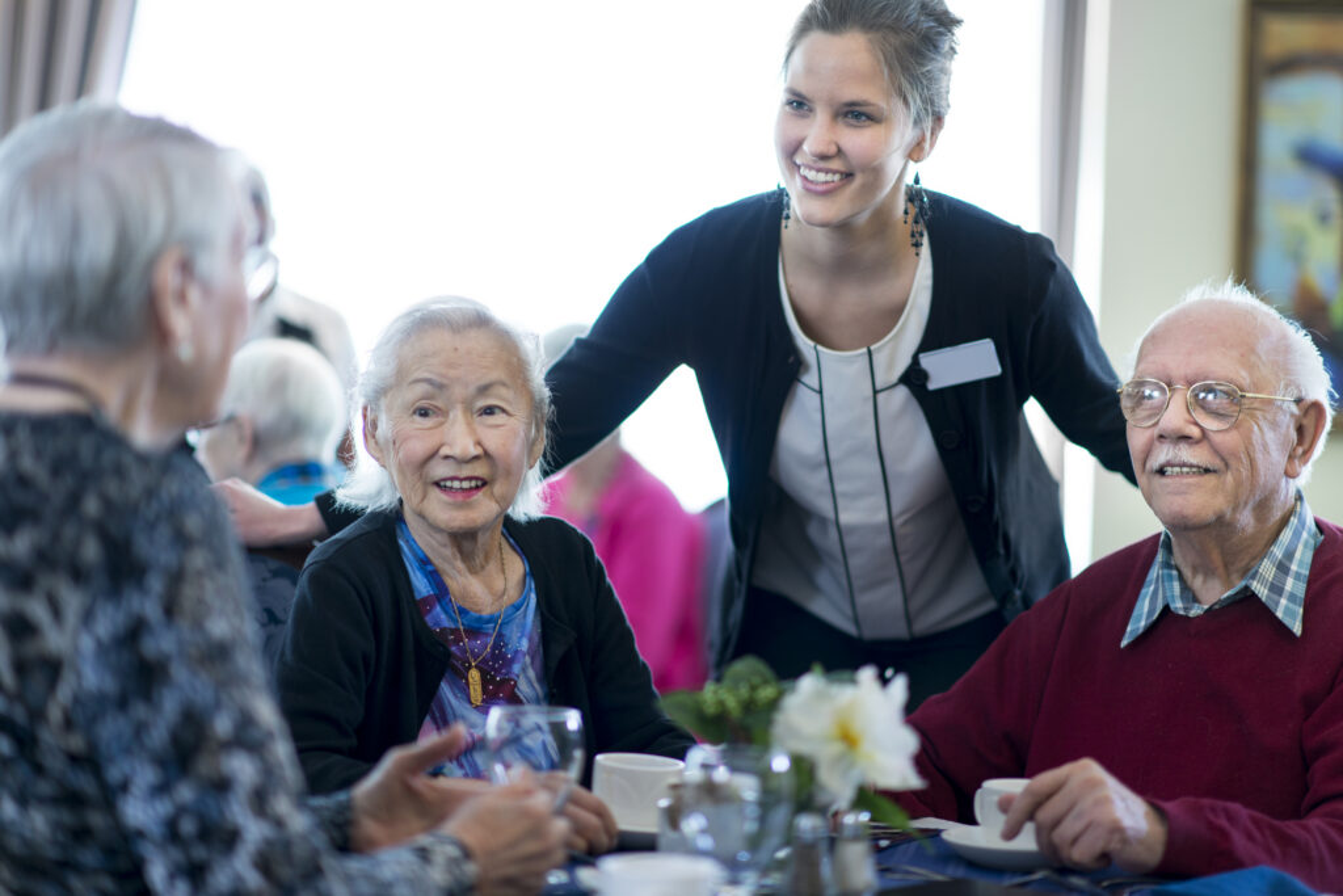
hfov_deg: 23.9
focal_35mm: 85
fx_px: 3171
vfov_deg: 16.1
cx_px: 672
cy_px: 448
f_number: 1.6
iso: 160
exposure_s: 1/320
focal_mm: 85
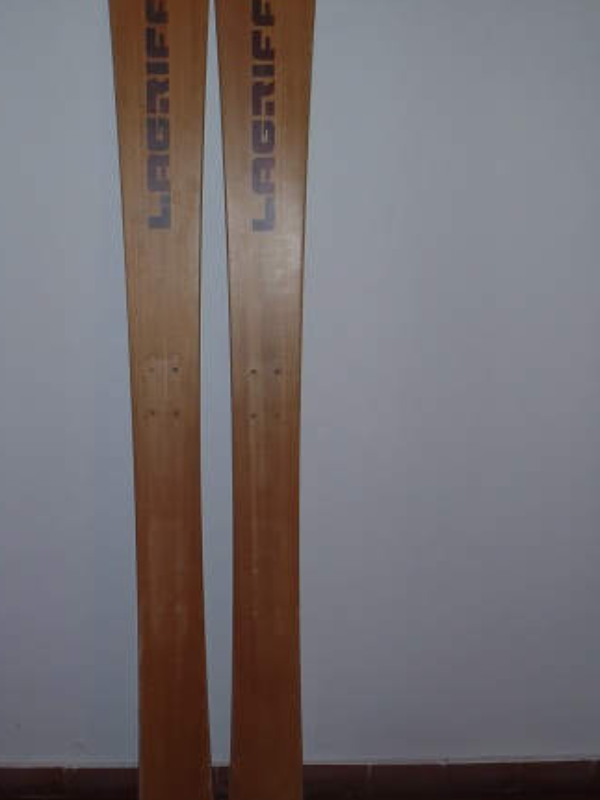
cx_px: 230
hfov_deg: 36.6
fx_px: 902
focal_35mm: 39
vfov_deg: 47.7
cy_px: 330
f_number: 3.9
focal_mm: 5
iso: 100
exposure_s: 1/30
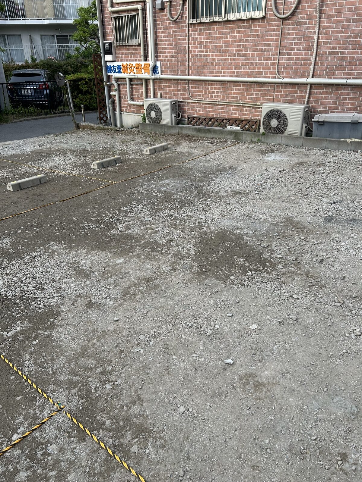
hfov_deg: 53.1
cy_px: 241
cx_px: 181
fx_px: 363
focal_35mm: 26
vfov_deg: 67.3
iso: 50
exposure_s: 1/509
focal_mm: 5.7
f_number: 1.5
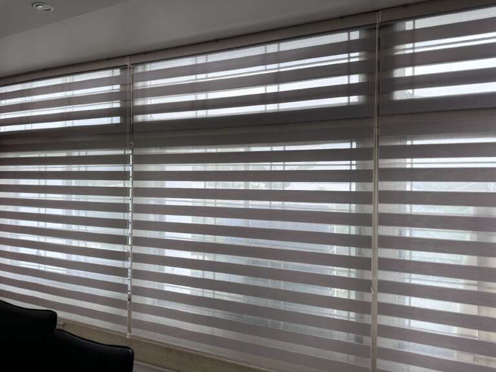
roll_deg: -0.4
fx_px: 344
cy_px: 186
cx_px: 248
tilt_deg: -0.6
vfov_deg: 56.8
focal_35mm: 24
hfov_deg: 71.6
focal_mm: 6.86
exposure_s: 1/121
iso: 80
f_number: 1.78
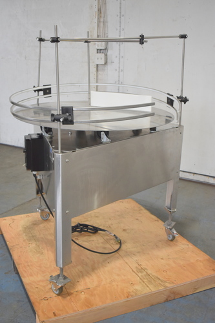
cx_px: 108
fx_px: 376
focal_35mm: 42
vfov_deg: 46.4
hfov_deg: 31.9
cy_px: 162
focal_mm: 28
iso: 800
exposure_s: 1/200
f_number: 4.2
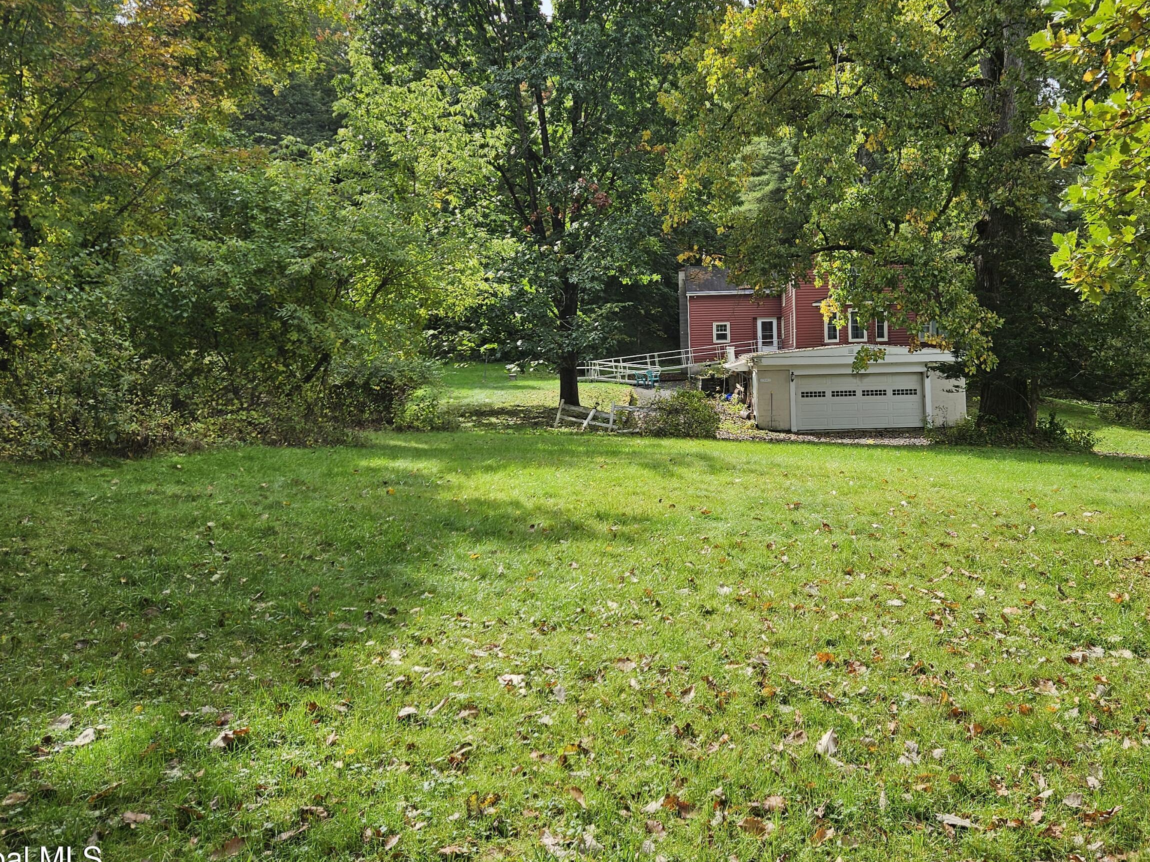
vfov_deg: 46.6
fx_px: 997
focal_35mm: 30
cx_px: 686
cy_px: 348
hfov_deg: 59.5
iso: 25
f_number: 1.8
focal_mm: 5.4
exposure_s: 1/984
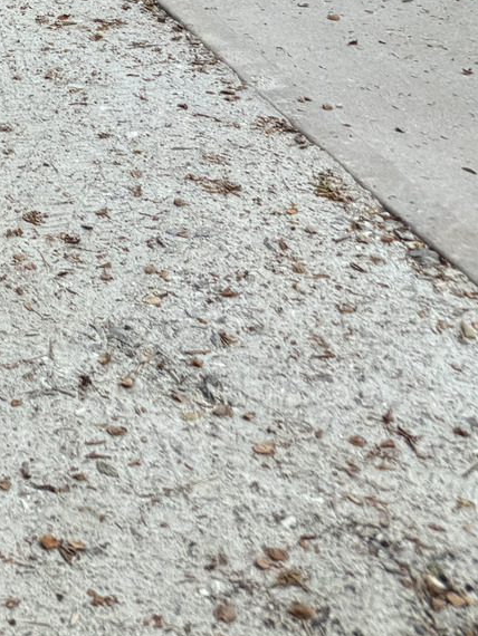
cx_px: -236
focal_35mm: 97
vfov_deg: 16.0
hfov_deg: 14.3
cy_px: -618
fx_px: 1785
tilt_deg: +1.9
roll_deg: +0.8
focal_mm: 6.76
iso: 80
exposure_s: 1/1456
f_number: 1.78
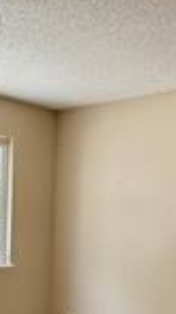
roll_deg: -1.3
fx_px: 557
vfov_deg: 30.7
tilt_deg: -1.5
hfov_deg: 17.6
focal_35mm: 67
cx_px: 6
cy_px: 248
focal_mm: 2.22
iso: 125
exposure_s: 1/99
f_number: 2.2
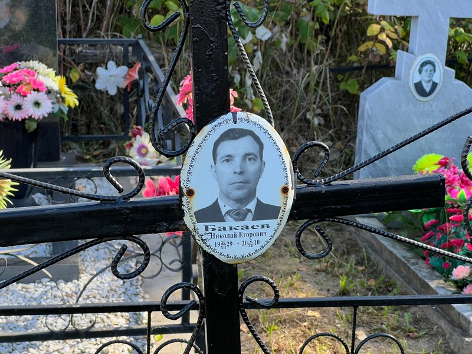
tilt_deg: -14.8
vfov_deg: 19.1
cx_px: 236
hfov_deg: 25.3
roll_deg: -1.0
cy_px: 177
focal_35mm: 77
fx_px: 1050
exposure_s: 1/179
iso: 32
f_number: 2.8
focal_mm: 9
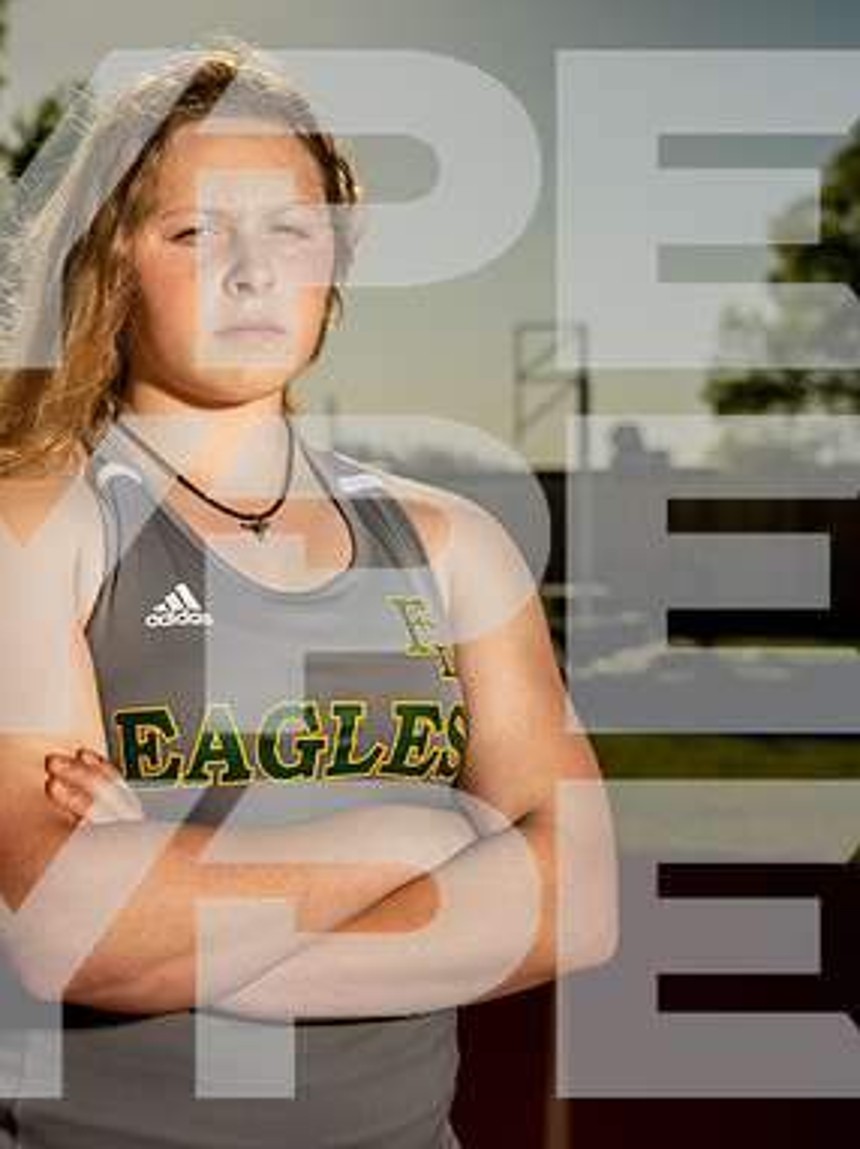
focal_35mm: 57
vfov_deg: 33.8
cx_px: 147
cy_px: 576
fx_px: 1890
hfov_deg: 25.1
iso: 250
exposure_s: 1/250
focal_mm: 39
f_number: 4
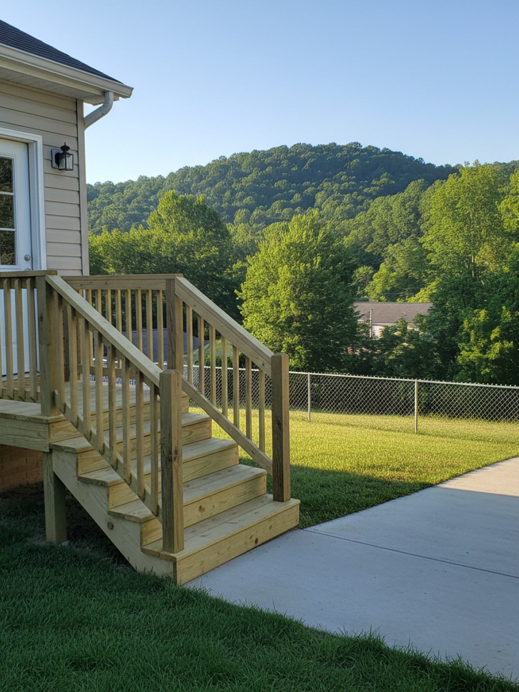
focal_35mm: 26
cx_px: 260
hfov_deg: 53.1
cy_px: 346
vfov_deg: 67.3
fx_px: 520
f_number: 1.5
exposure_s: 1/254
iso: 1175
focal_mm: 5.7
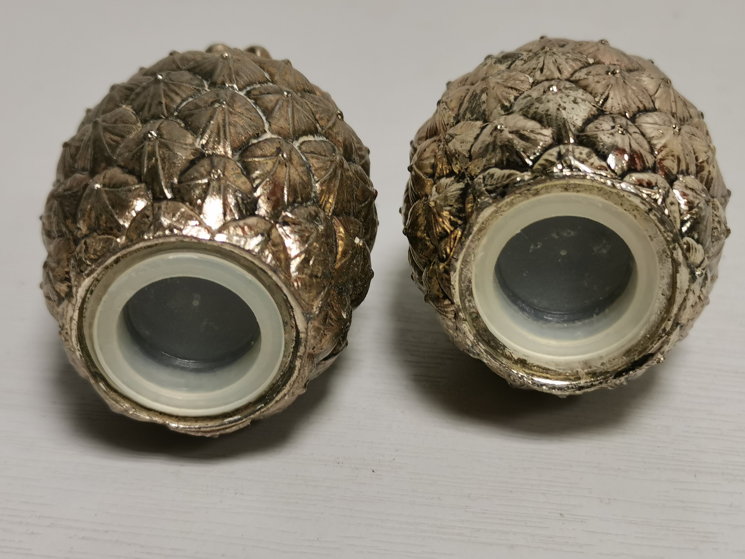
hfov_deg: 29.0
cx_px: 374
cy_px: 278
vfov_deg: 21.9
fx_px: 1442
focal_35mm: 67
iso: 160
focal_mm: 5.58
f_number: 1.8
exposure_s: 1/100
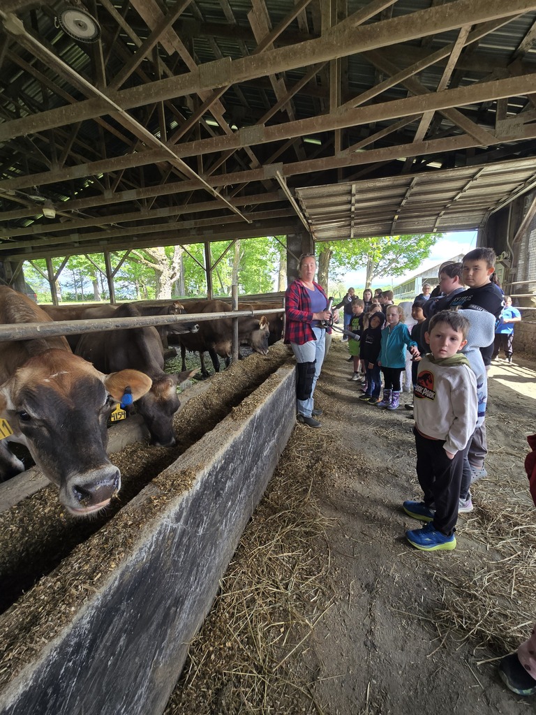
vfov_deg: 106.2
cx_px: 268
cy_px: 358
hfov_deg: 89.9
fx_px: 268
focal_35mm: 13
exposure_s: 1/137
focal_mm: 2.2
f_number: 2.2
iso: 50
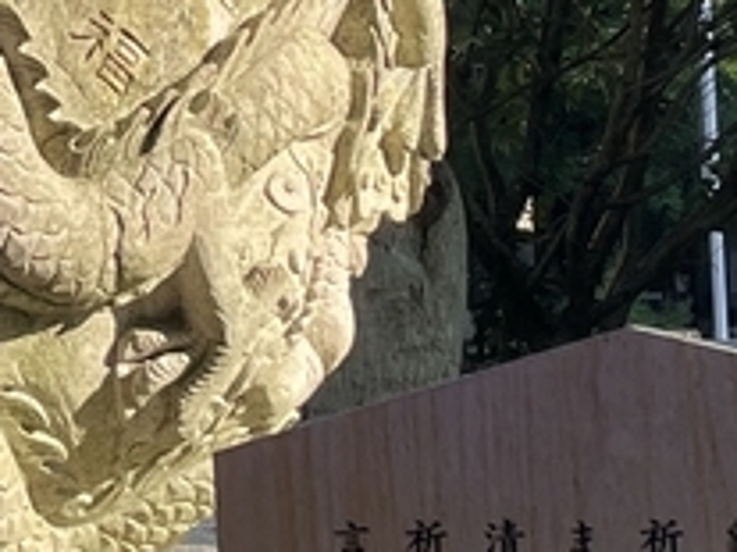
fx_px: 3213
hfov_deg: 12.7
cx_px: -221
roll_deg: +2.1
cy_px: 46
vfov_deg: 9.8
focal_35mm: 151
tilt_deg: +4.4
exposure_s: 1/855
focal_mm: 4.2
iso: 32
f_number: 1.6
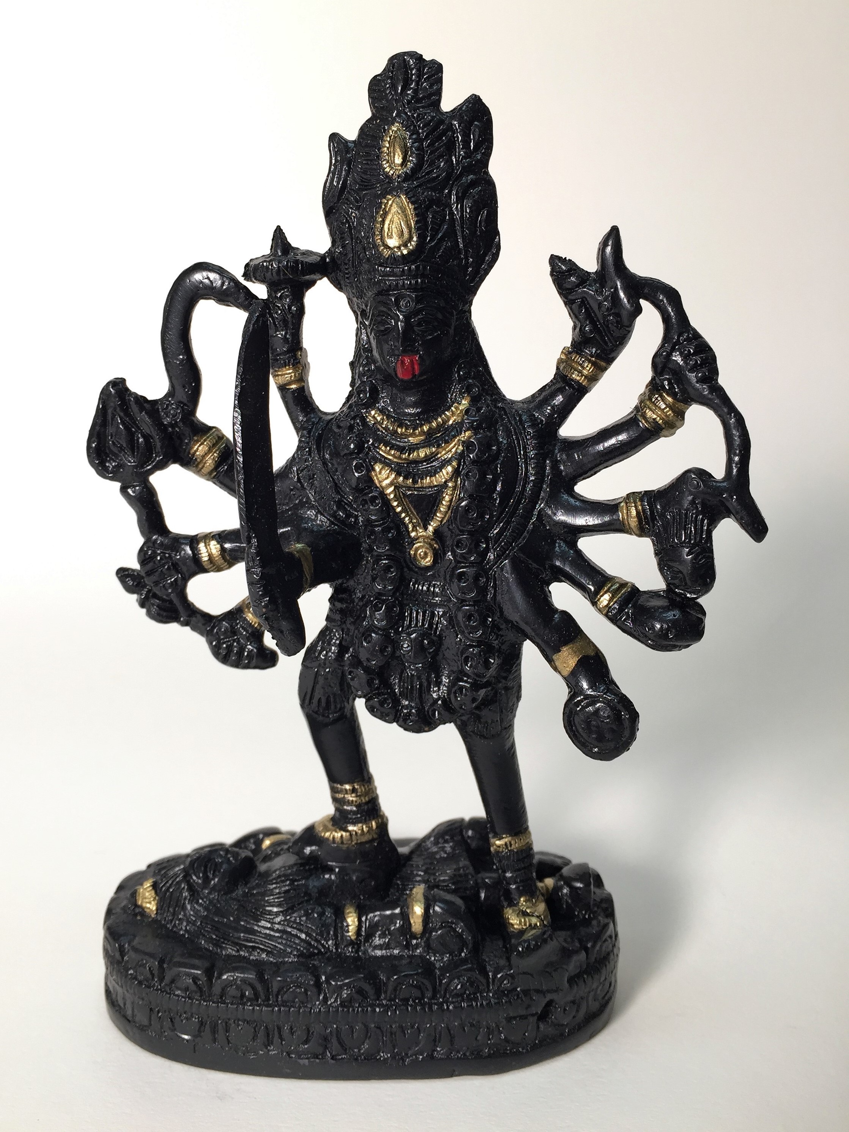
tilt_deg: -14.1
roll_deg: -0.5
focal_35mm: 29
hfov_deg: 48.2
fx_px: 949
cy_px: 566
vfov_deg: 61.7
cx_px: 424
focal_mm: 4.15
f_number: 2.2
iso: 40
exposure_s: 1/50
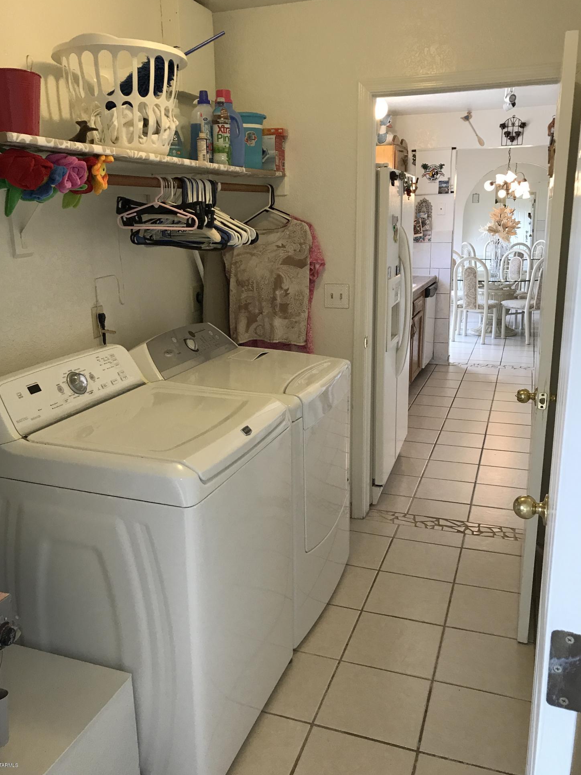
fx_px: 649
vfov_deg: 61.7
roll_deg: +2.4
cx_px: 282
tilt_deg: -14.1
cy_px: 389
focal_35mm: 29
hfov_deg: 48.2
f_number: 1.8
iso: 25
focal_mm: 3.99
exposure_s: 1/30
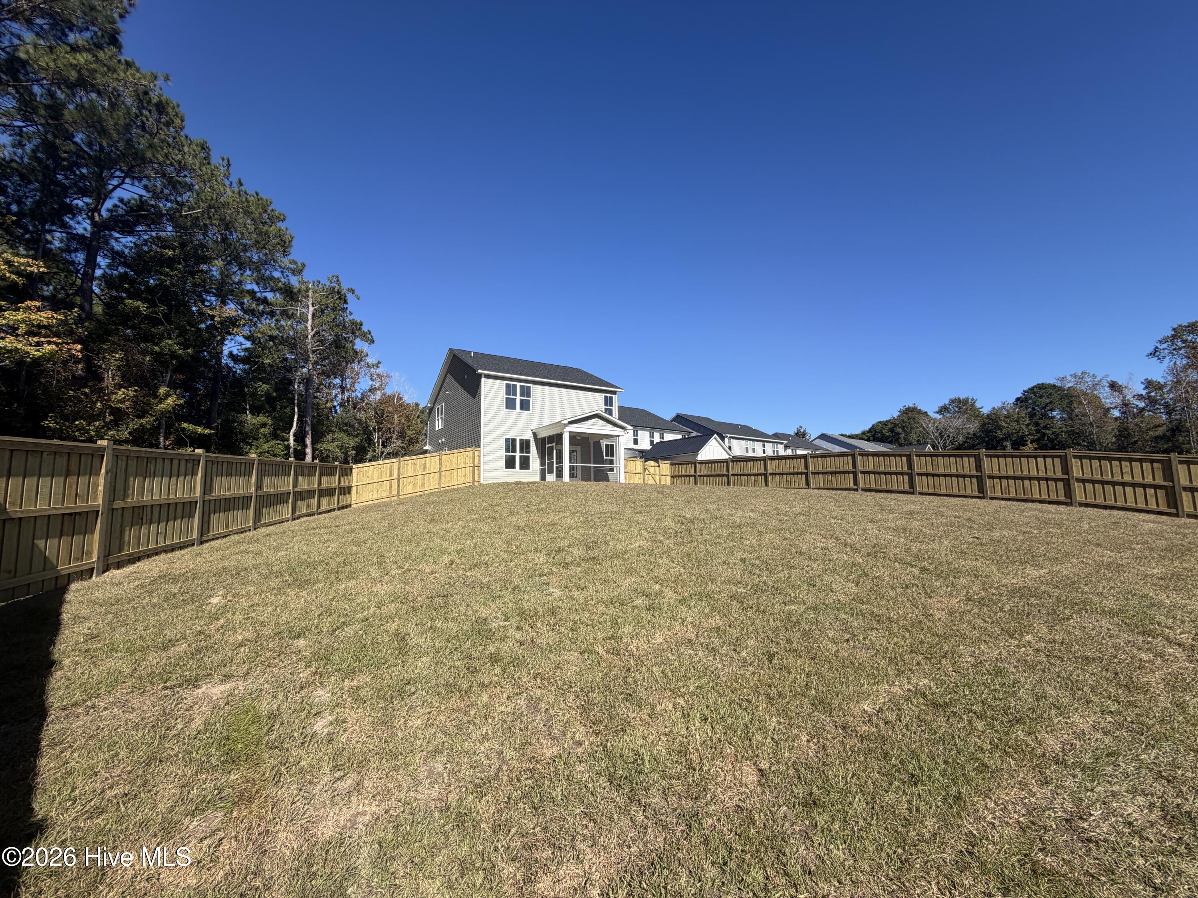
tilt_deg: +7.5
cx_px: 599
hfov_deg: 102.1
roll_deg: +1.3
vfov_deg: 85.7
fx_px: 485
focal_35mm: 14
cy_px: 449
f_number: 2.2
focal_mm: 2.22
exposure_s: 1/770
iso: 25
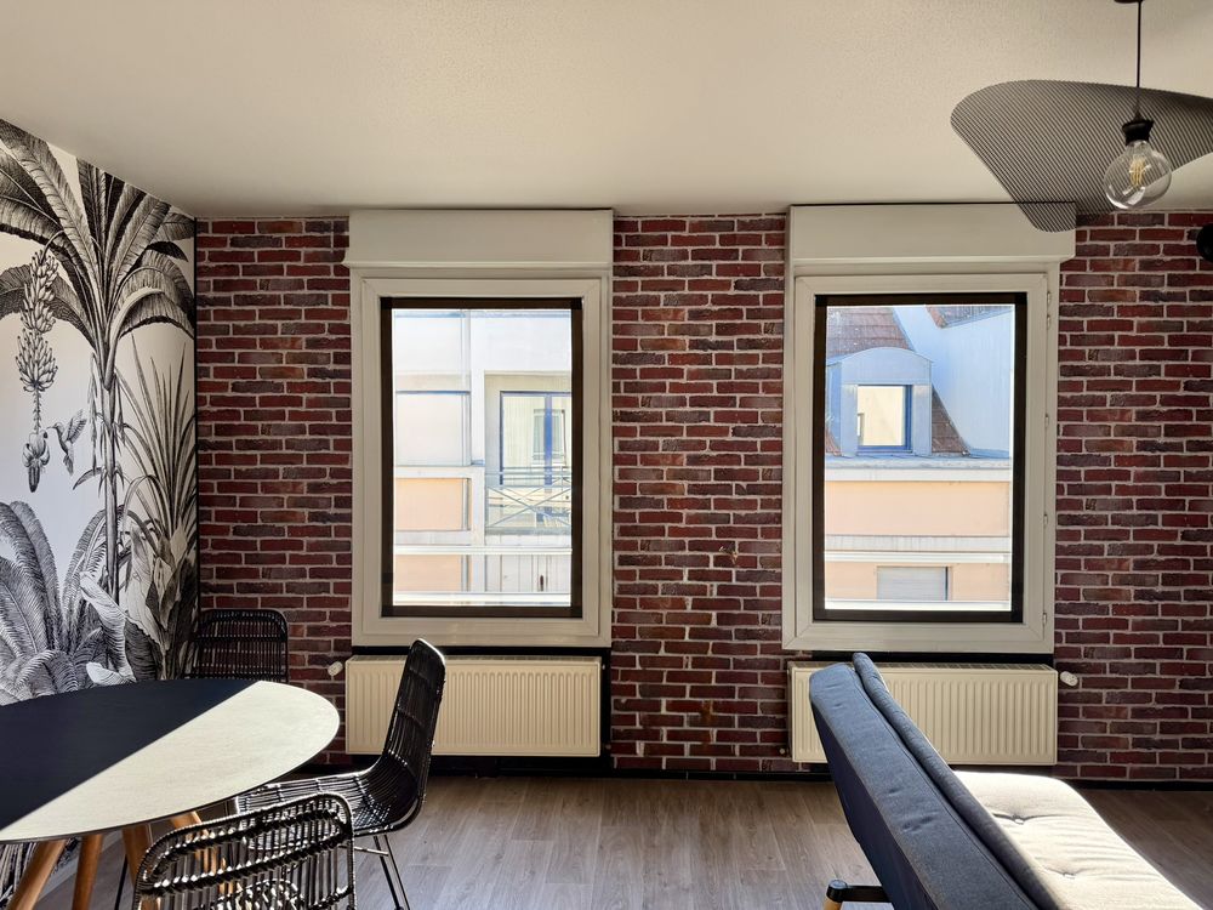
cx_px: 606
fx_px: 841
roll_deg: +0.0
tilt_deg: -2.0
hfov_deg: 71.6
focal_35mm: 24
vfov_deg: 56.8
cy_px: 455
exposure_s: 1/322
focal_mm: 6.76
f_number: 1.78
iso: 80
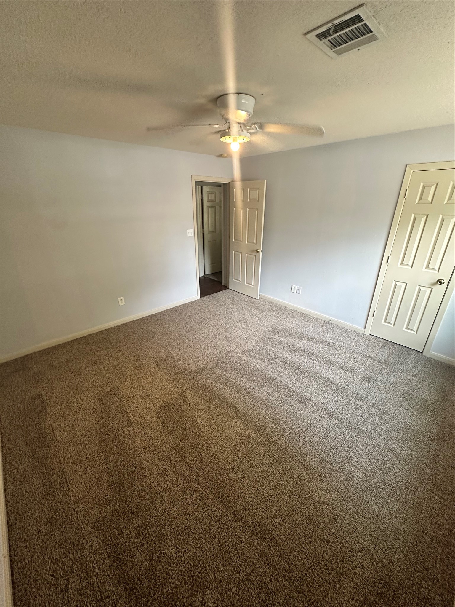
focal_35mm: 14
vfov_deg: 102.1
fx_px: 245
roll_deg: -1.0
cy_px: 304
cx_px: 228
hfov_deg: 85.7
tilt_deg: -21.9
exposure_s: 1/60
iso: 160
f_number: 2.2
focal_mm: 2.22
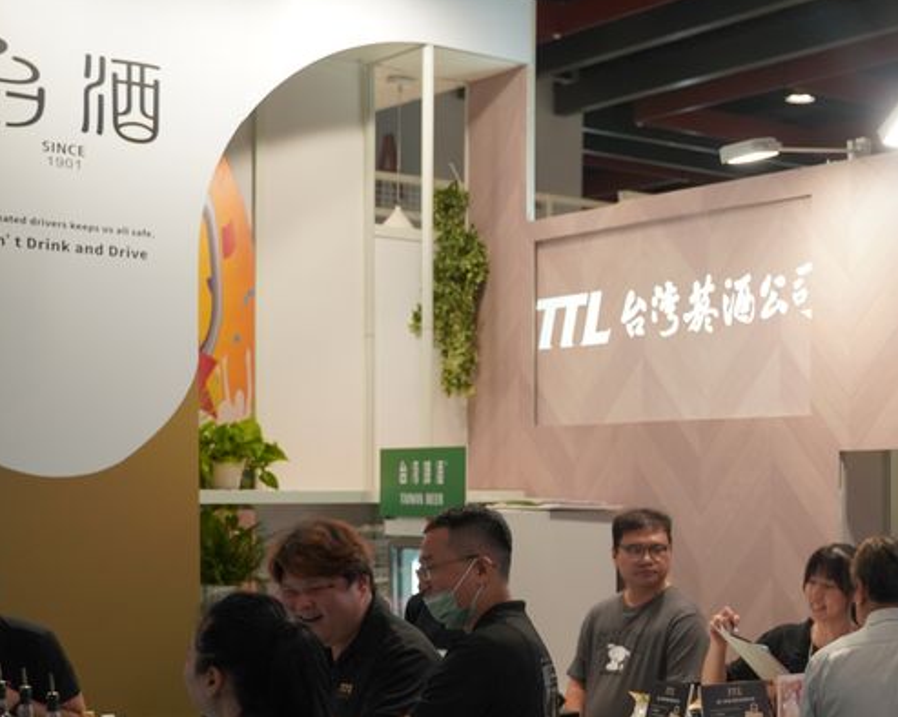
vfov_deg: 23.6
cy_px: 515
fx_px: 1700
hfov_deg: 26.4
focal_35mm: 64
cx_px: 1075
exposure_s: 1/160
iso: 1000
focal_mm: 28
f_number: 4
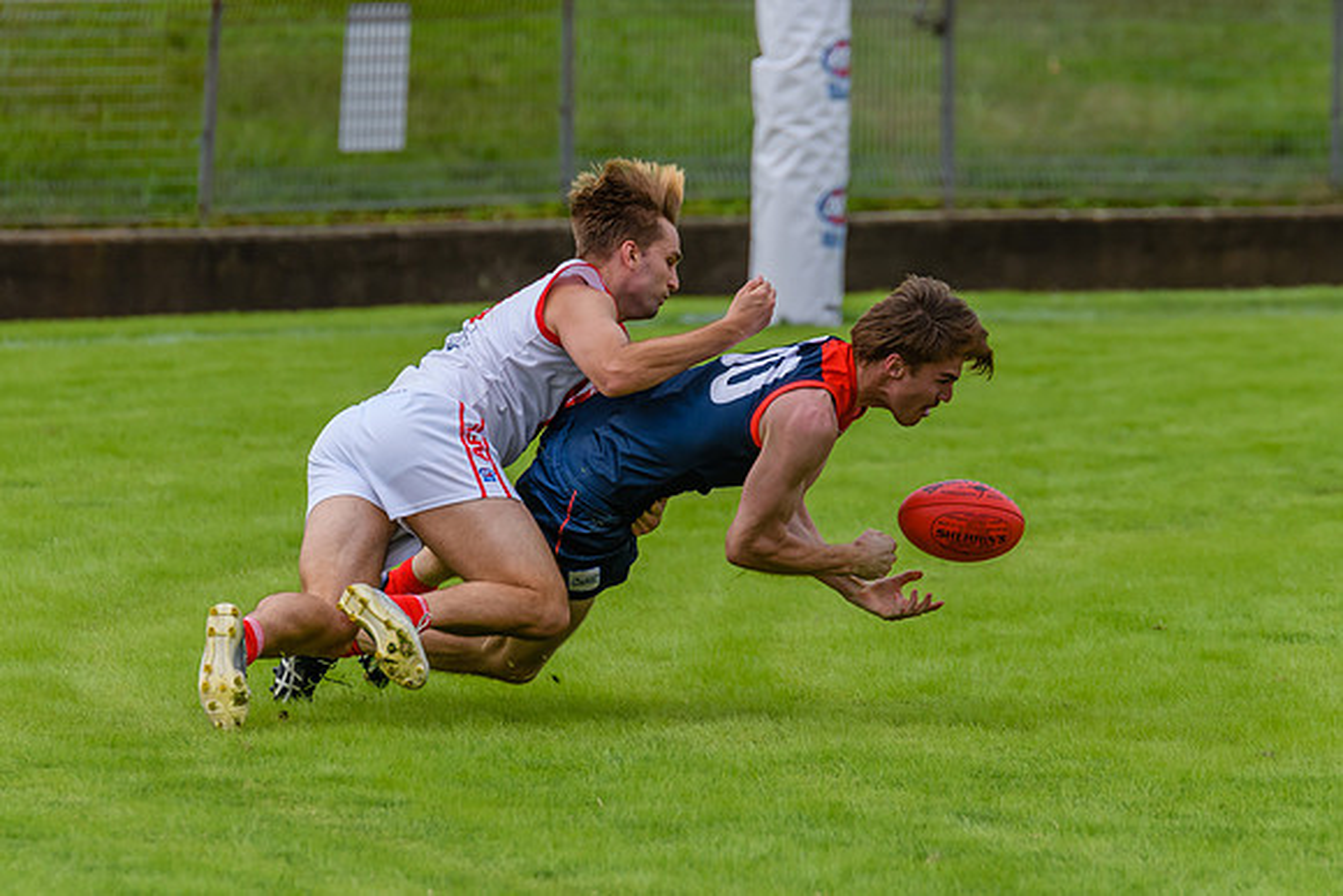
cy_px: 448
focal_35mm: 601
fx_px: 22416
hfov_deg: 3.4
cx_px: 672
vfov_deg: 2.3
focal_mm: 420
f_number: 7.1
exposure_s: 1/2500
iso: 800
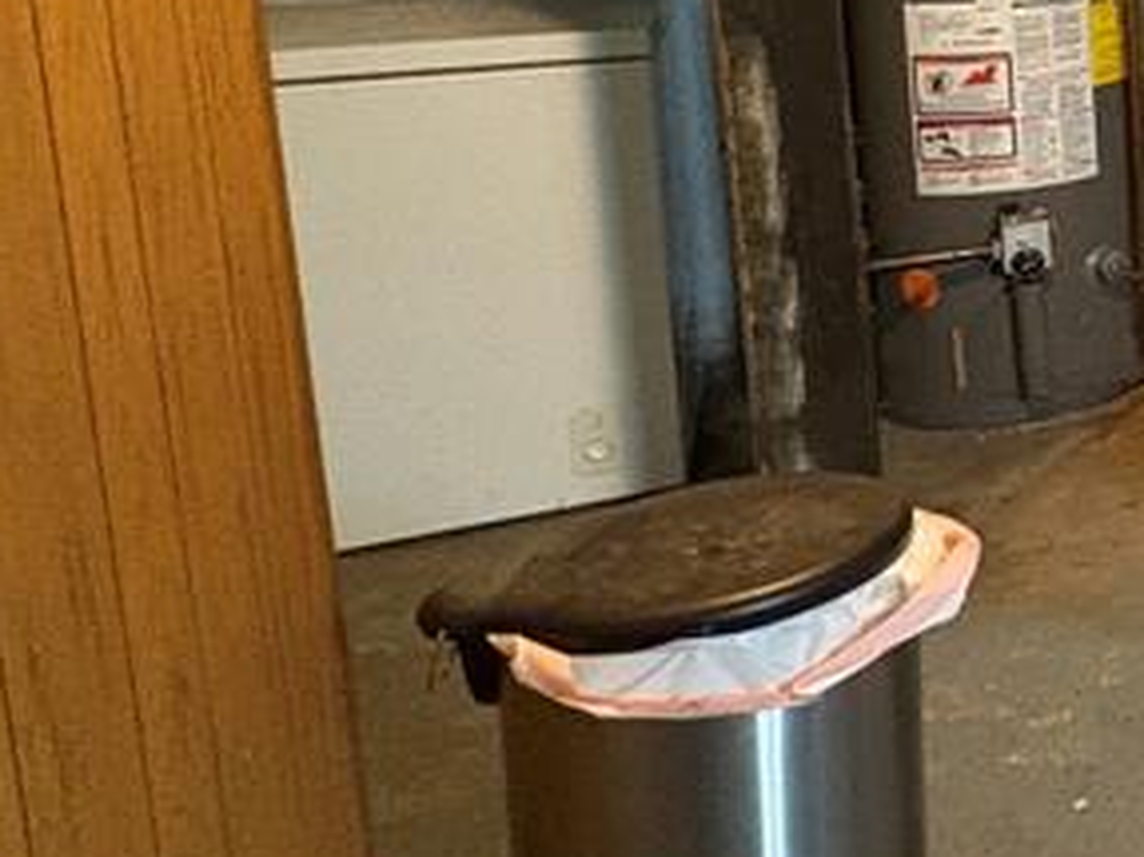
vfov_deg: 27.1
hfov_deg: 23.0
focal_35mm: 50
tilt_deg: -7.4
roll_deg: +0.0
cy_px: -44
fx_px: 1652
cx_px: 2005
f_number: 2.2
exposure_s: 1/40
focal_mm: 2.22
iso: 640
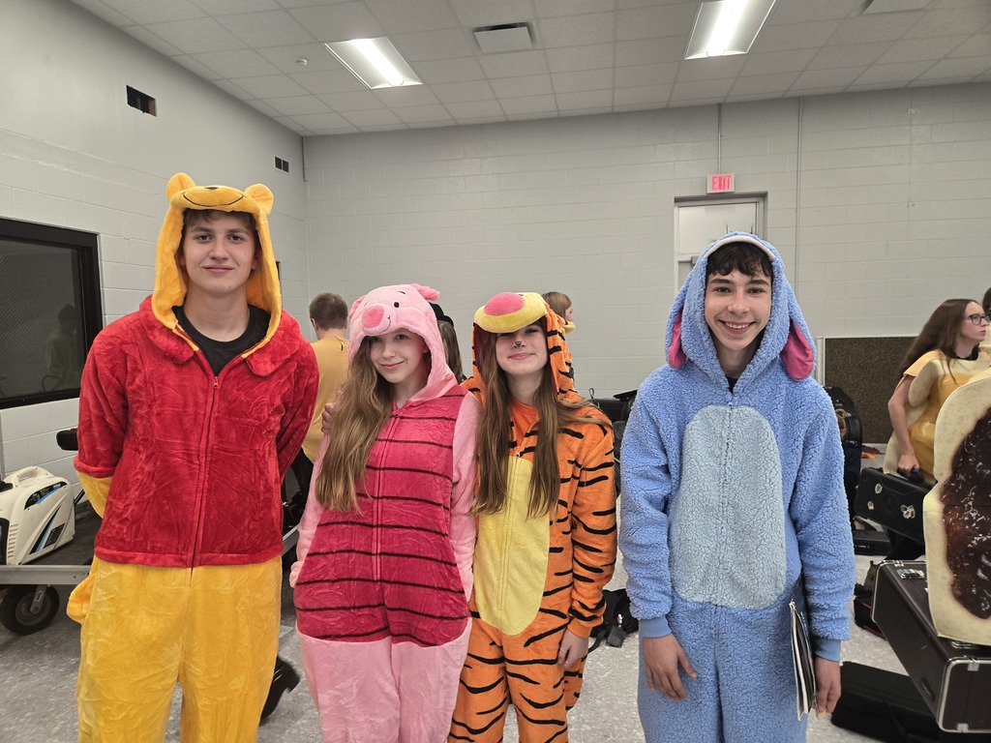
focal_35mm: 23
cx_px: 496
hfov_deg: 73.9
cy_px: 372
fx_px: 658
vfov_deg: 58.9
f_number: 1.8
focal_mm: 5.4
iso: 160
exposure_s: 1/120
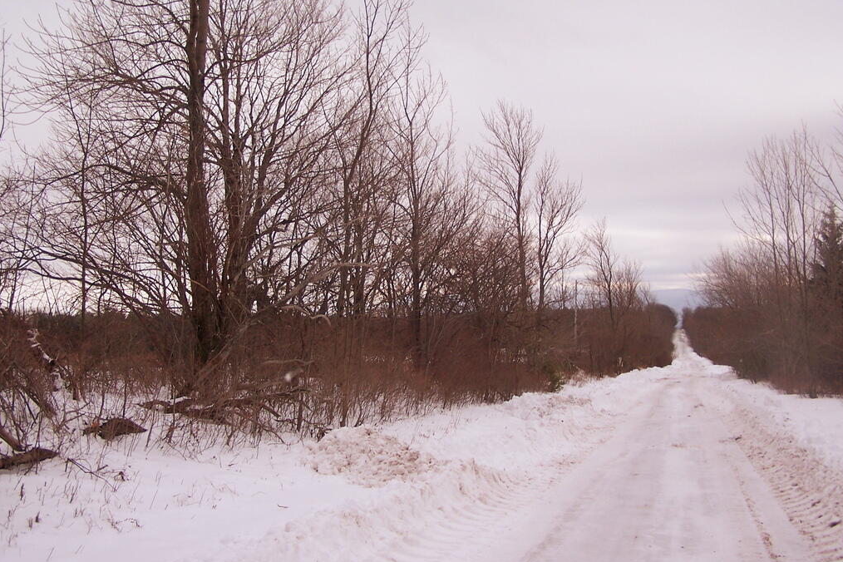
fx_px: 983
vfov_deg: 31.9
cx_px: 424
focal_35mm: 42
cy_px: 259
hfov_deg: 46.4
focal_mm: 6.7
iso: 80
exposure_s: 1/640
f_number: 2.8
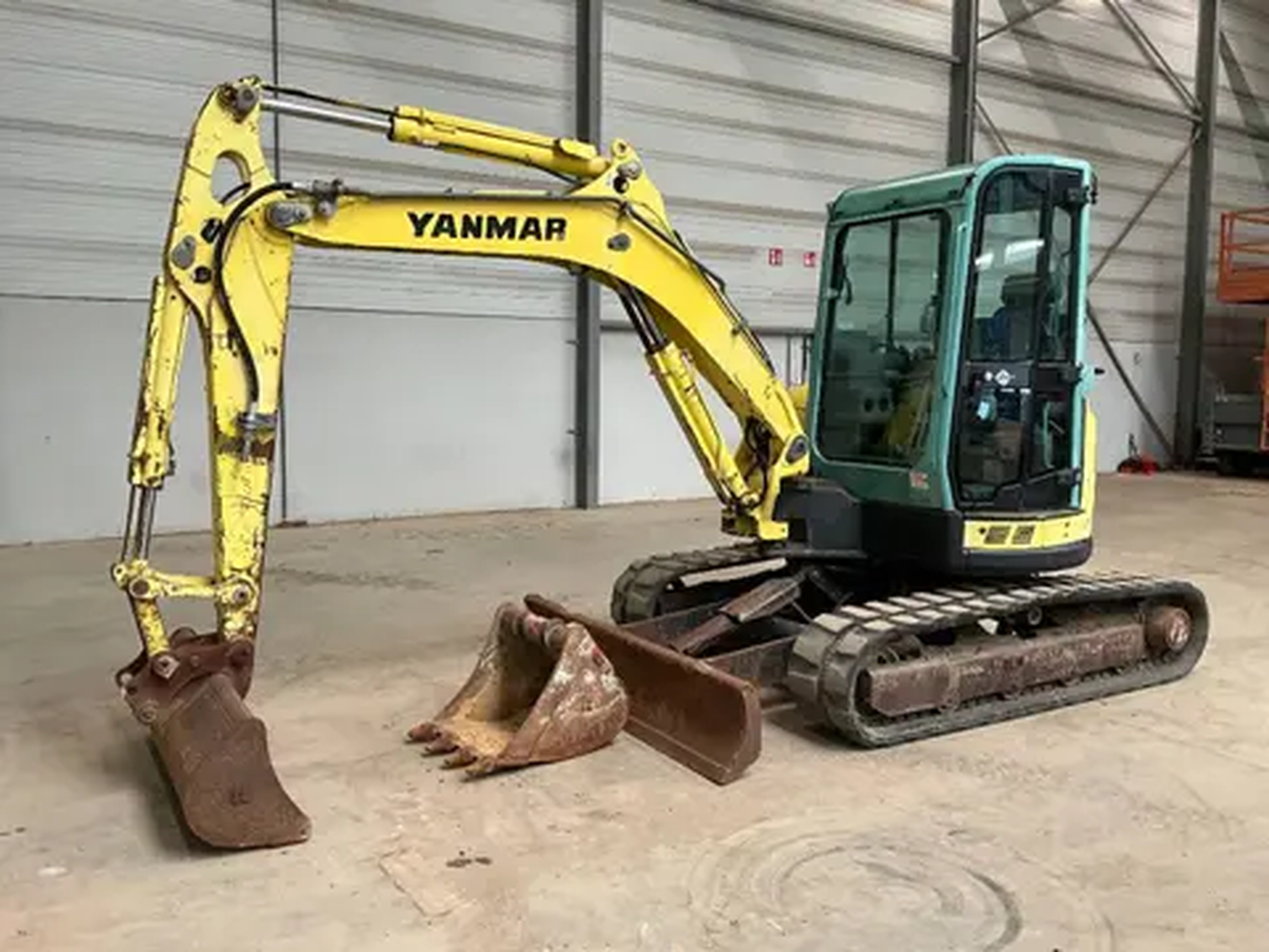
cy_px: 476
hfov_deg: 61.7
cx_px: 634
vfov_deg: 48.2
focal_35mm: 29
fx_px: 1063
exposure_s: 1/65
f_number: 1.8
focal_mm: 3
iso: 64
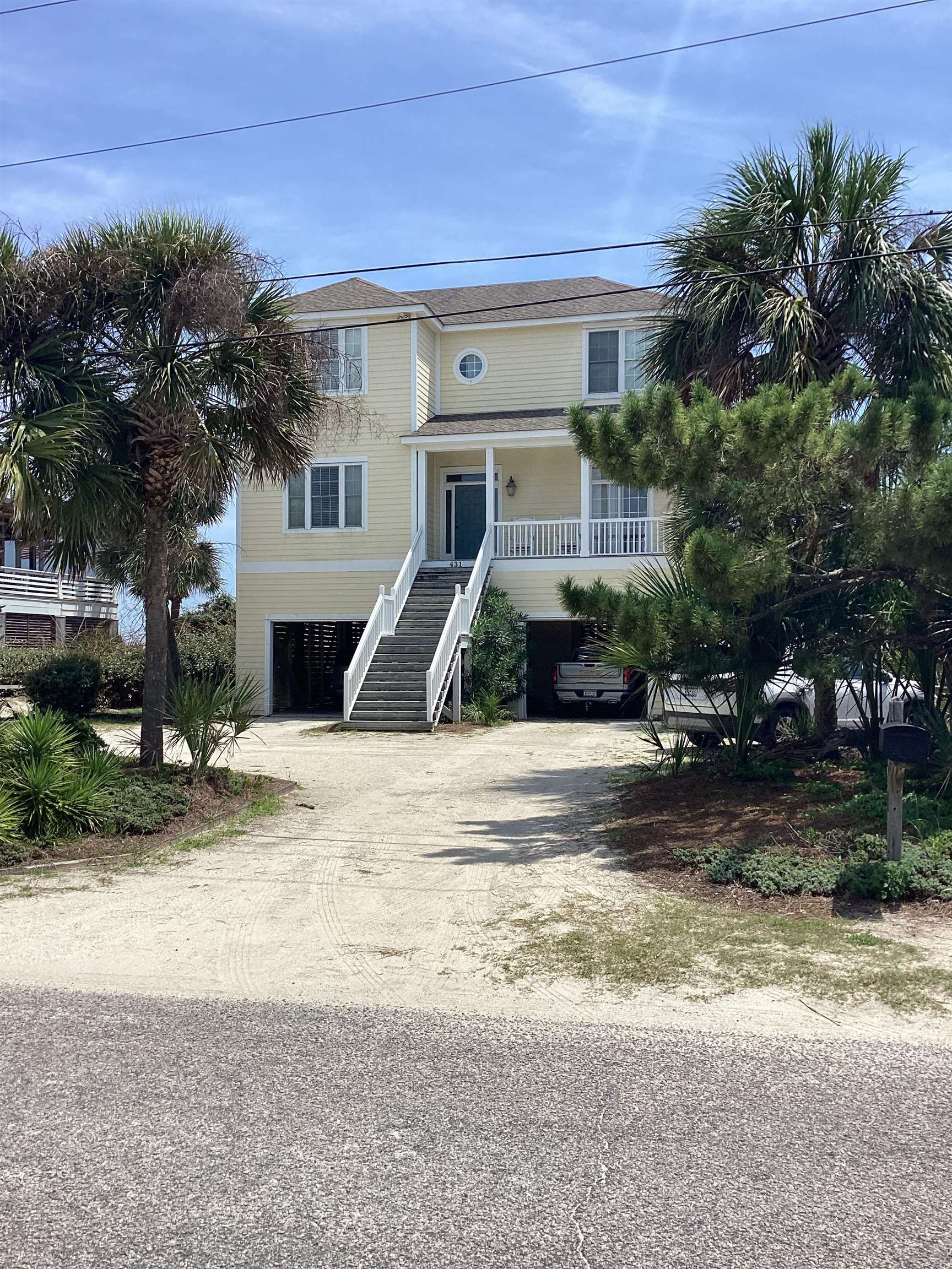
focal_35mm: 31
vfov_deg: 58.4
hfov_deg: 45.4
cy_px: 634
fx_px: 1137
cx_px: 476
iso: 25
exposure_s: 1/1852
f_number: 2.4
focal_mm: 3.3
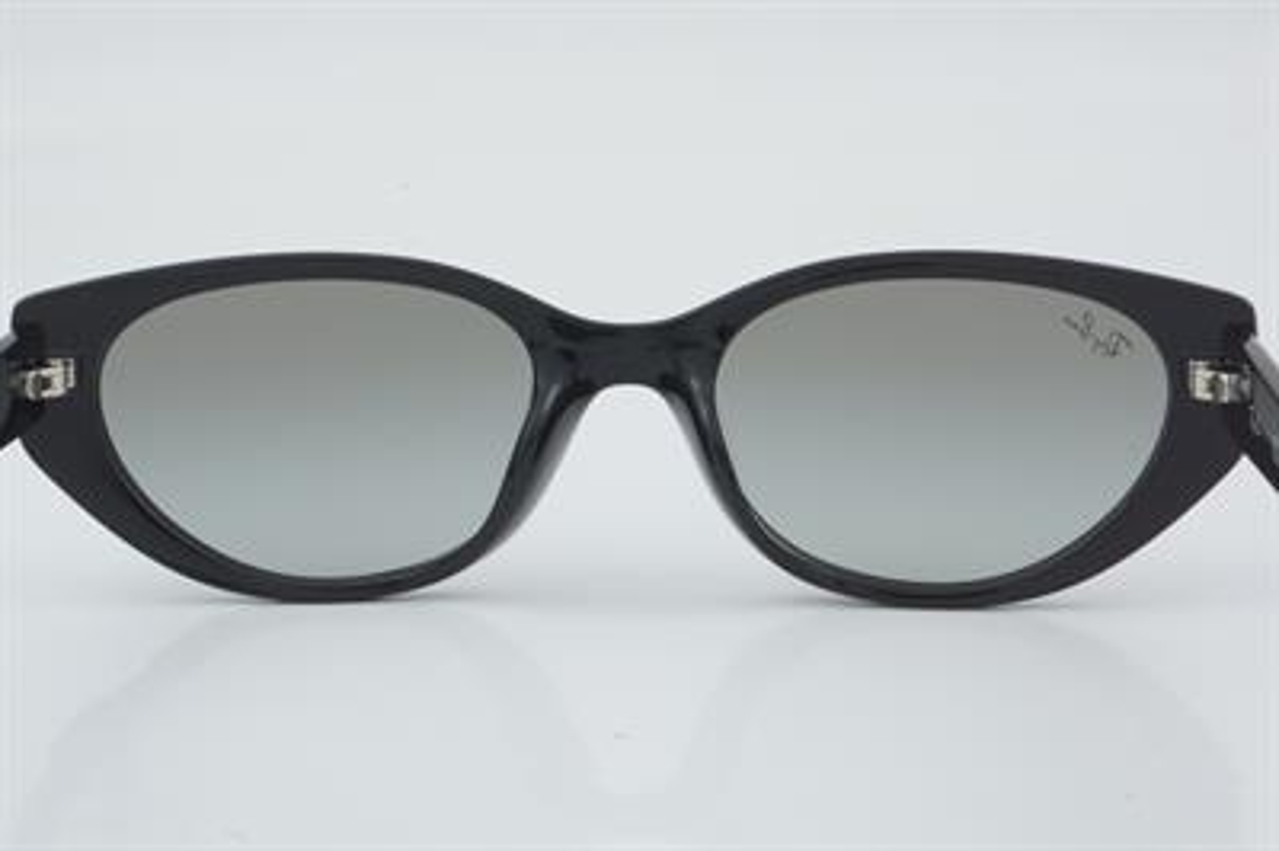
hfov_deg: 27.0
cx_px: 640
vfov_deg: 18.2
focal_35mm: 75
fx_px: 2662
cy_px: 426
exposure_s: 1/3
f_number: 32
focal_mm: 50
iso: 100
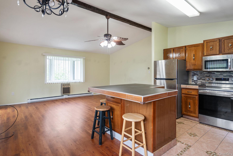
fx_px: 123
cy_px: 74
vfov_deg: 64.5
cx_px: 120
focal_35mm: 19
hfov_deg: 86.9
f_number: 4
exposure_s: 1/60
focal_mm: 18
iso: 400
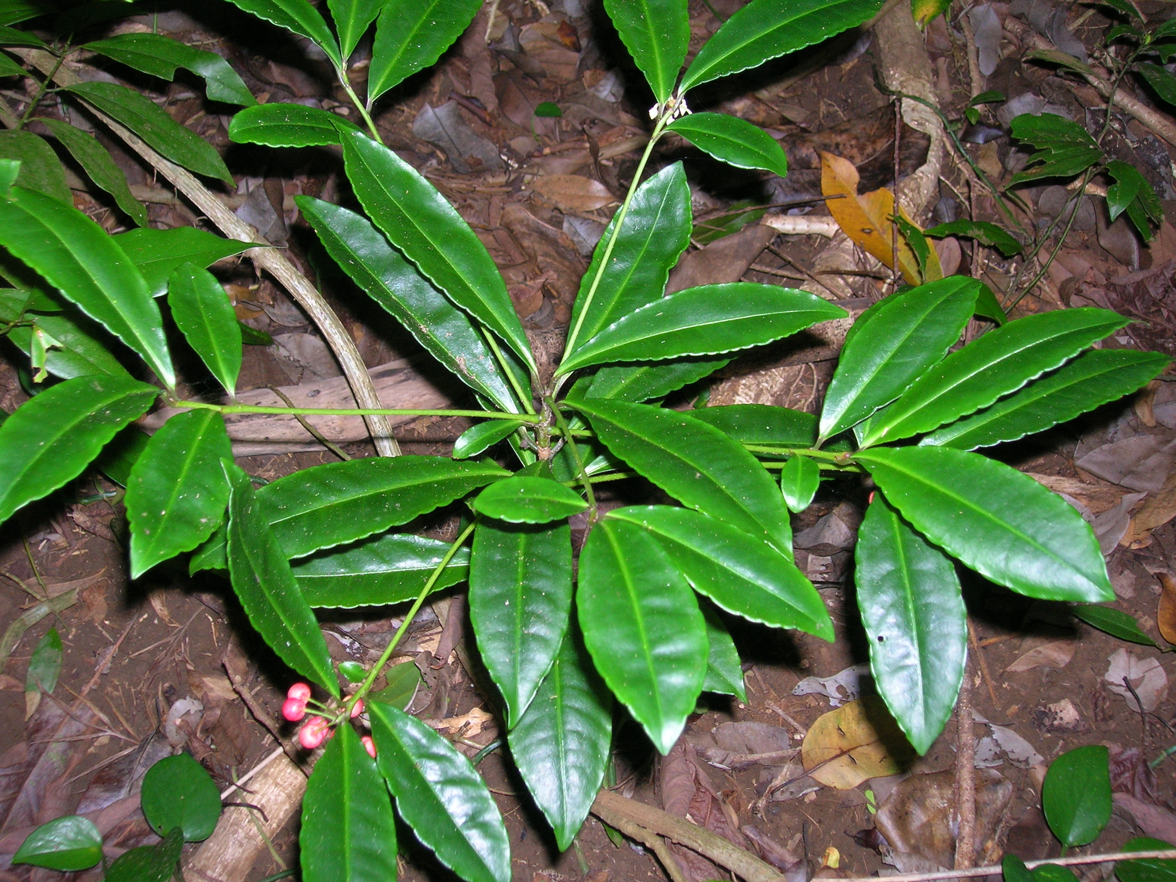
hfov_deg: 41.2
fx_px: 1563
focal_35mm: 46
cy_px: 441
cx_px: 588
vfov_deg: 31.5
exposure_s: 1/60.1
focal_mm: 7.7
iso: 67
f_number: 3.2
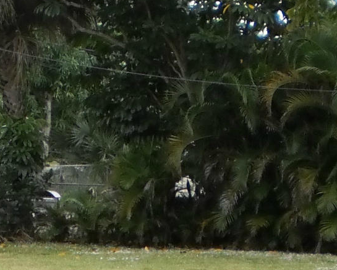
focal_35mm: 172
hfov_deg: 11.2
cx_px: 40
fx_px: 1716
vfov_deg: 8.9
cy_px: 328
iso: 100
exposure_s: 1/400
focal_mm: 6.3
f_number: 3.1
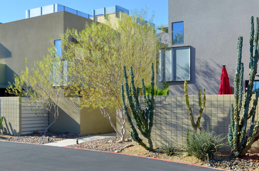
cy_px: 68
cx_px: 134
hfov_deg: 41.2
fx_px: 345
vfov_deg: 27.9
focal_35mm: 48
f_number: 10
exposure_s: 1/400
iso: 400
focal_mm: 24
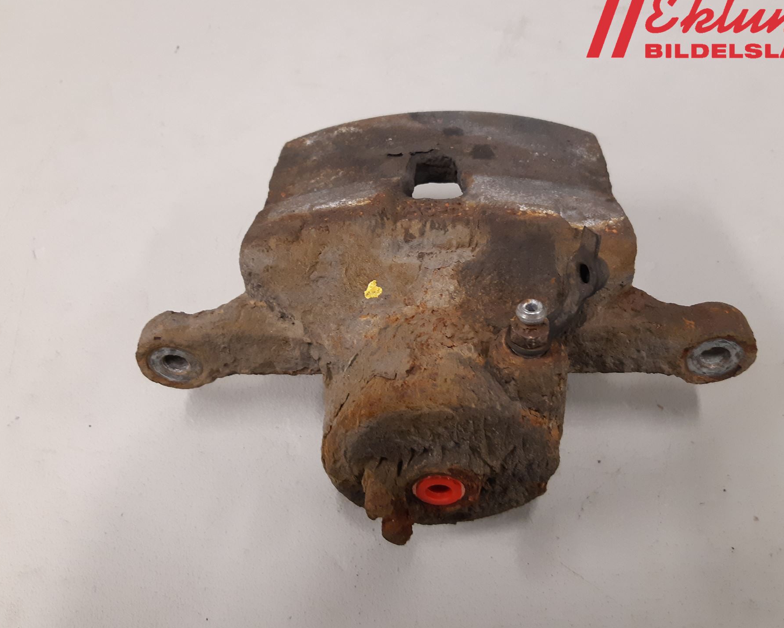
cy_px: 320
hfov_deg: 60.4
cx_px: 407
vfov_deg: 50.0
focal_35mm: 29
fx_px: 673
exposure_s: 1/50
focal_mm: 3.93
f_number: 1.7
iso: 200
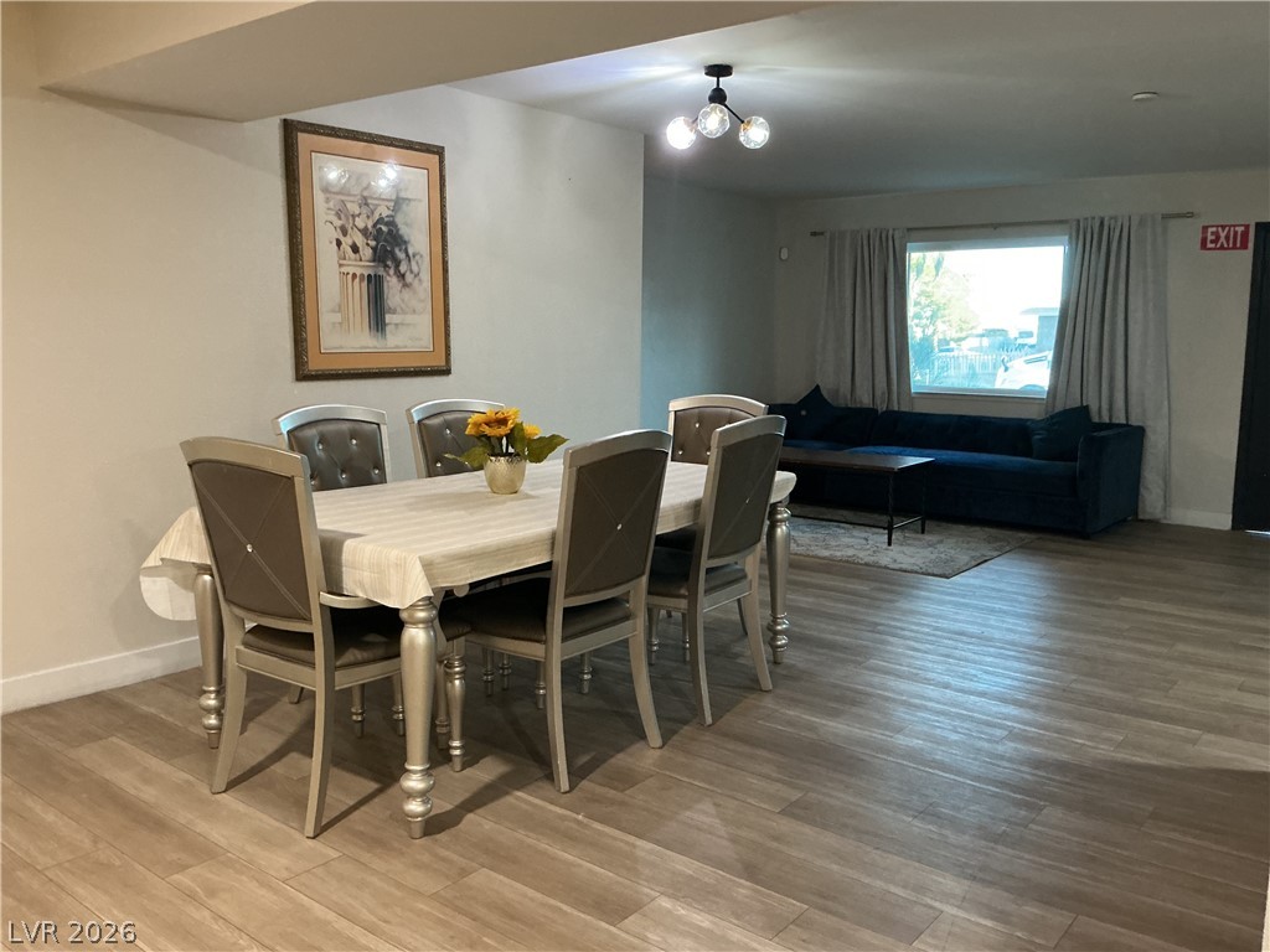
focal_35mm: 29
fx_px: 1064
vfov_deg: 48.2
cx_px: 635
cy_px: 476
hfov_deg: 61.7
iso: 250
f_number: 1.8
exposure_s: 1/40
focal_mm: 3
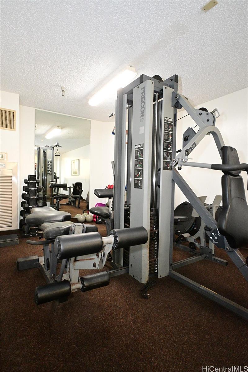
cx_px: 124
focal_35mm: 20
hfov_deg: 63.2
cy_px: 186
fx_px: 202
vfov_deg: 85.4
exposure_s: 1/200
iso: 4500
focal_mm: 13
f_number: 3.8
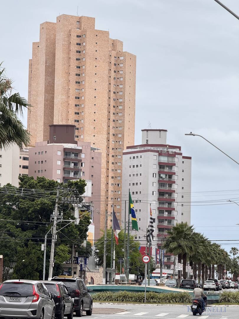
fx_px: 1105
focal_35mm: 120
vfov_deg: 16.4
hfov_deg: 12.3
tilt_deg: +6.1
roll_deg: -1.5
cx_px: 120
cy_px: 160
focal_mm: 15.66
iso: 50
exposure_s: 1/820
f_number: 2.8
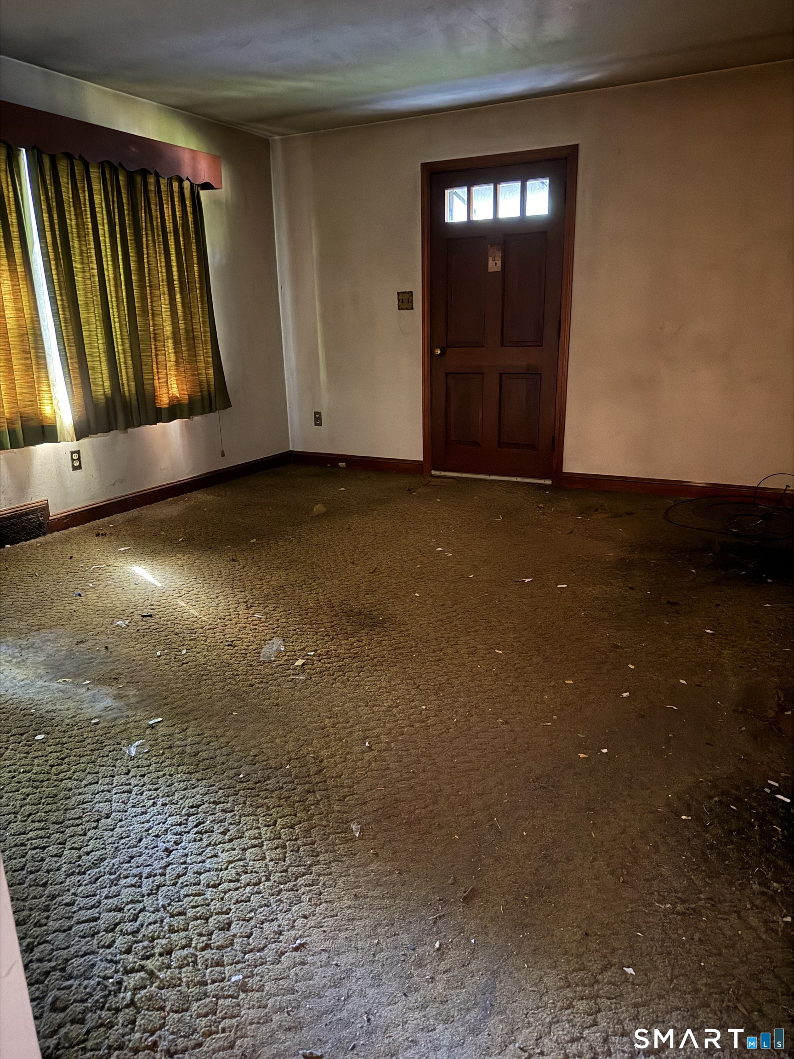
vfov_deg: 71.6
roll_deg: +1.8
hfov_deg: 56.8
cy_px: 530
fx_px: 734
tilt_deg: -15.7
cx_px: 397
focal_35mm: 24
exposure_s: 1/9
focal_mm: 6.76
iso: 2500
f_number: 1.78
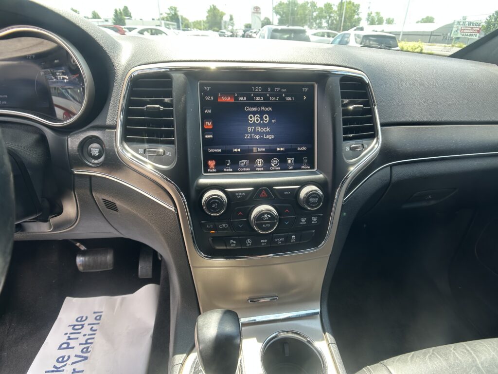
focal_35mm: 26
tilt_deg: -28.3
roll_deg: -0.7
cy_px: 187
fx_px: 374
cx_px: 249
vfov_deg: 53.1
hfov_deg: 67.3
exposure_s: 1/181
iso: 40
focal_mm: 5.7
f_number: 1.5
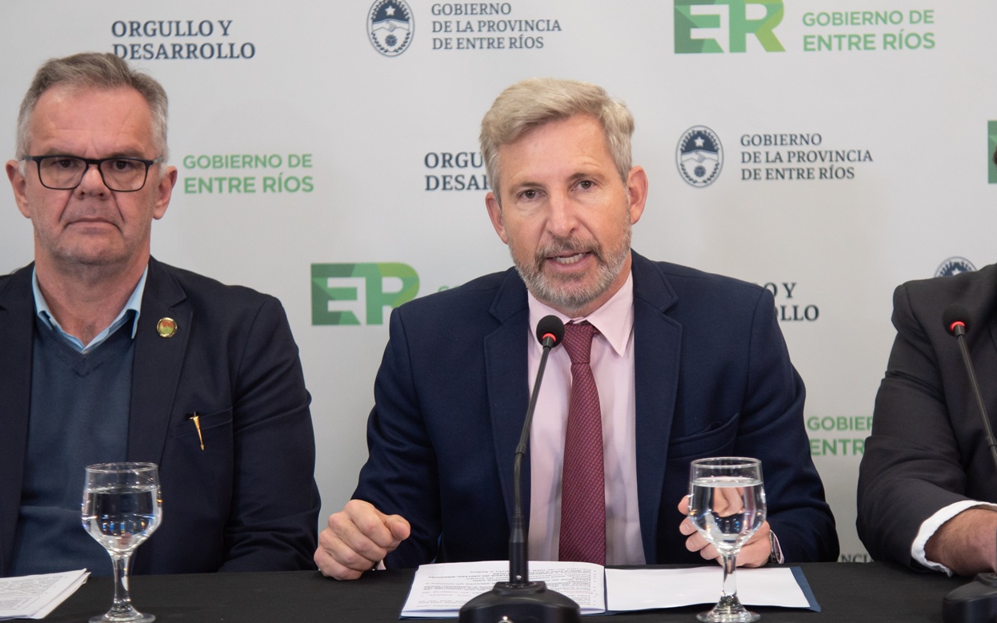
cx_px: 593
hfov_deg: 18.9
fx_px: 2988
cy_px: 202
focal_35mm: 110
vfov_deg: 11.9
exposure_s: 1/250
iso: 1000
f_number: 4
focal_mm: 70
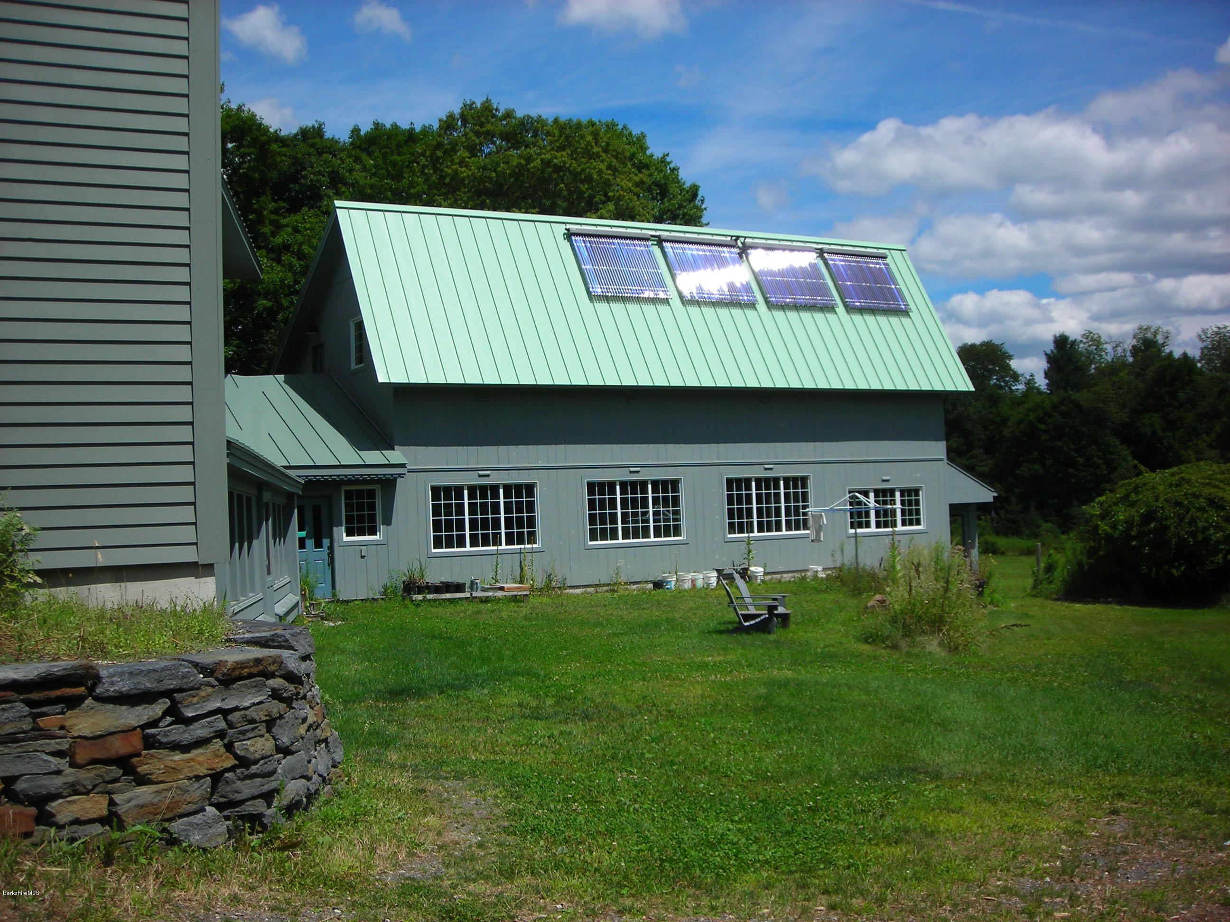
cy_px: 461
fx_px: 1350
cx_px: 615
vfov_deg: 37.7
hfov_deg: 49.0
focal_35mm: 38
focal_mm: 6.3
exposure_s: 1/288
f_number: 6.4
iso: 50
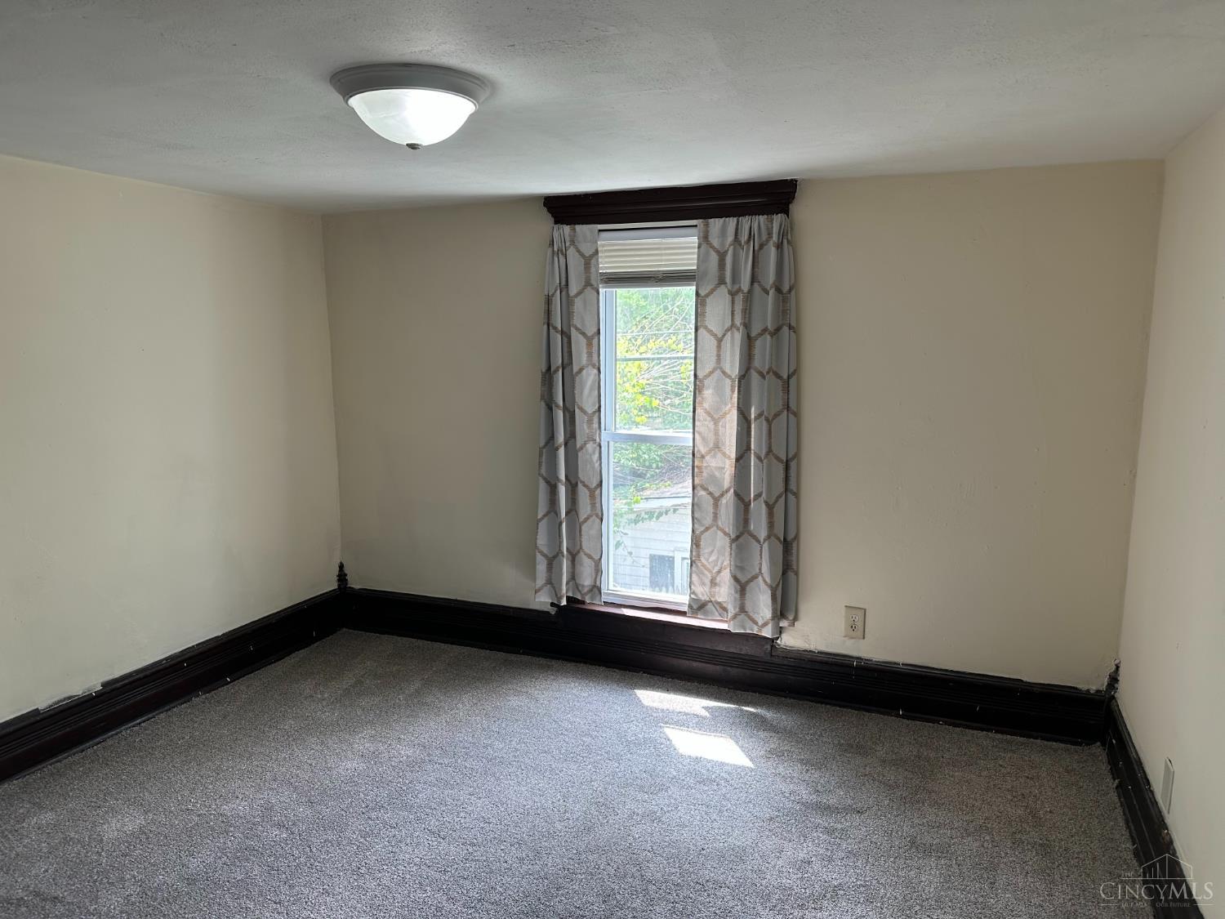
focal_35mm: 24
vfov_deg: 56.8
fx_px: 849
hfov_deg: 71.6
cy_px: 460
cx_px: 612
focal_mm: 6.86
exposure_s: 1/142
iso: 100
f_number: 1.78
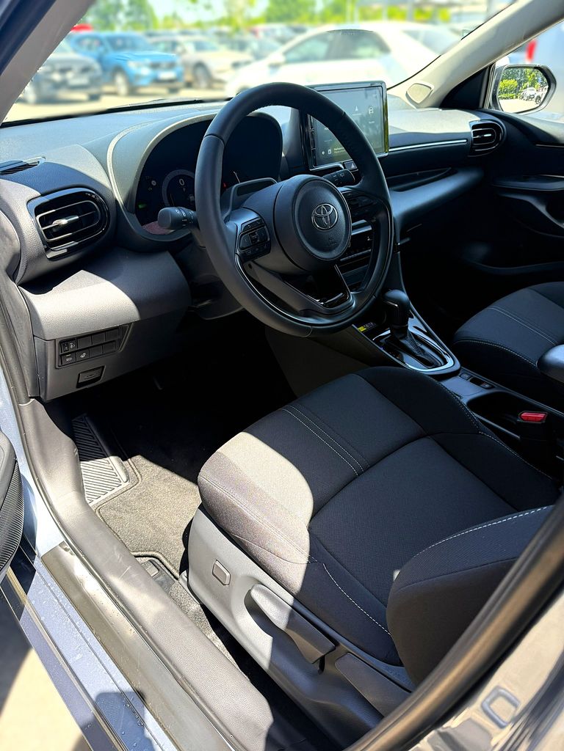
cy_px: 376
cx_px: 282
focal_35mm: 24
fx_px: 521
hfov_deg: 56.8
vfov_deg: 71.6
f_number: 1.78
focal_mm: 6.76
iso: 100
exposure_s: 1/453
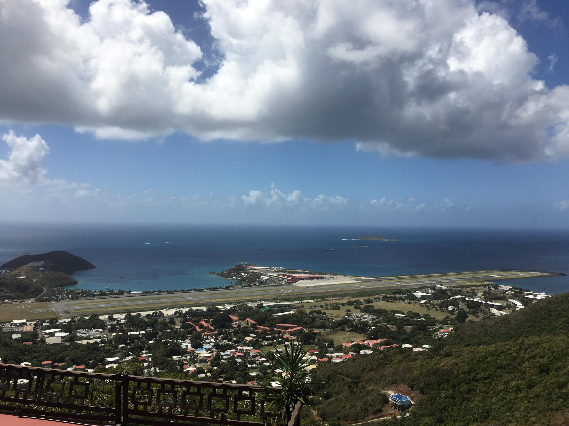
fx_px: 477
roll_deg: -0.8
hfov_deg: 61.7
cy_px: 213
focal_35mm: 29
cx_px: 284
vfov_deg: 48.2
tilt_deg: +0.1
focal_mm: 4.15
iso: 25
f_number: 2.2
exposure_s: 1/3497
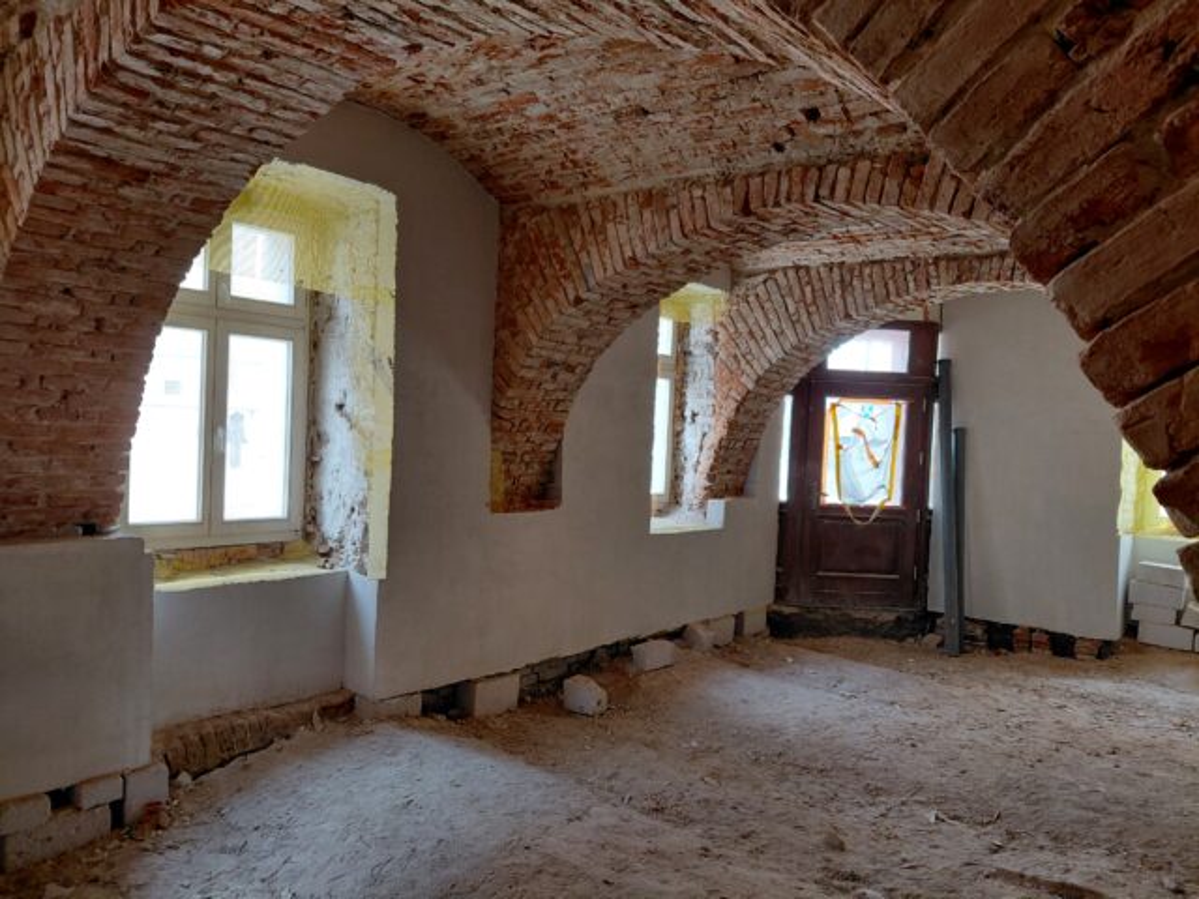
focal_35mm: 25
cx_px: 600
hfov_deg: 69.4
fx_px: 866
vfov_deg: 54.9
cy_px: 450
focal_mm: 4.69
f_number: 1.8
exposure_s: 1/100
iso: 160
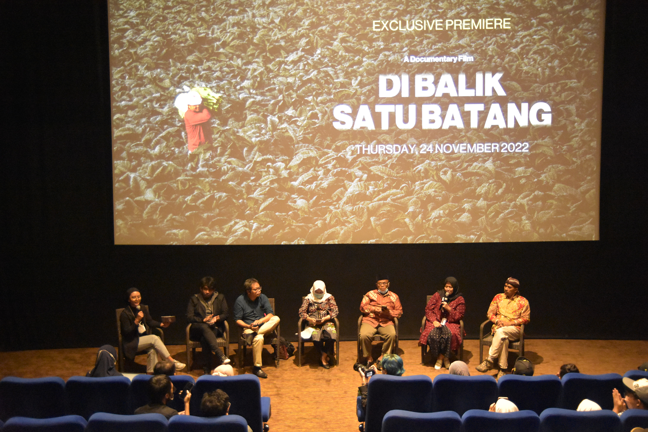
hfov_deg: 53.1
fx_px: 648
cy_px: 216
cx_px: 324
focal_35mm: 36
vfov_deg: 36.9
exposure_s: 1/125
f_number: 2.8
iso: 8000
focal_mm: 24
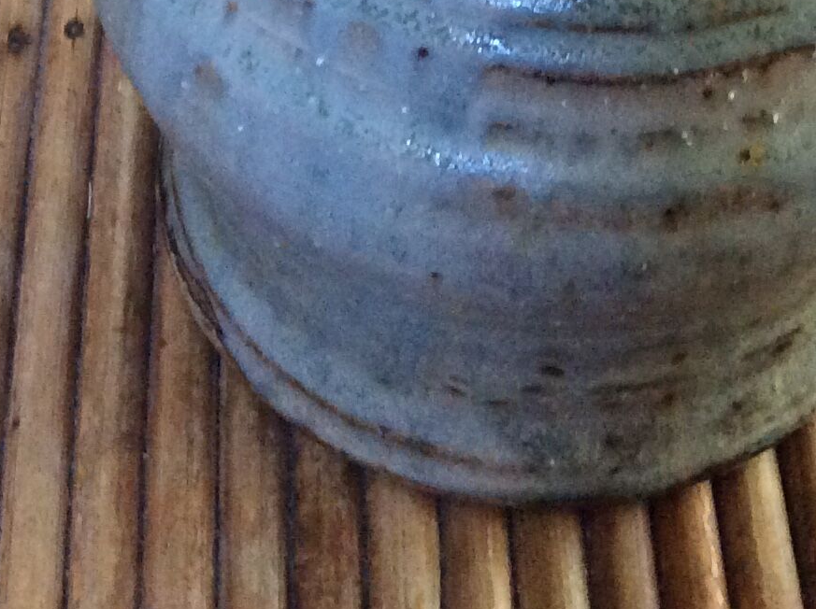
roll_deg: +0.0
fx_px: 2236
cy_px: -290
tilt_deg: -44.8
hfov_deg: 20.7
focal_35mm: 95
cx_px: 472
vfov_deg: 14.5
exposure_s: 1/25
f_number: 2.4
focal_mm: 3.3
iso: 250
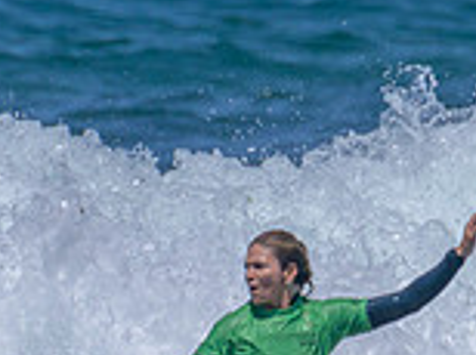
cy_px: 369
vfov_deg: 0.4
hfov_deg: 0.5
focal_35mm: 3633
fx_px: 49879
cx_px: 131
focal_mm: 800
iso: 280
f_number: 11
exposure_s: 1/2000
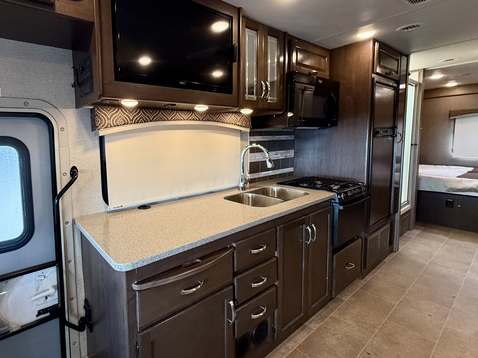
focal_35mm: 18
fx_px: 249
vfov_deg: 71.3
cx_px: 171
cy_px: 158
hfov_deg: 85.5
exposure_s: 1/99
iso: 320
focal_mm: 2.22
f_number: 2.2
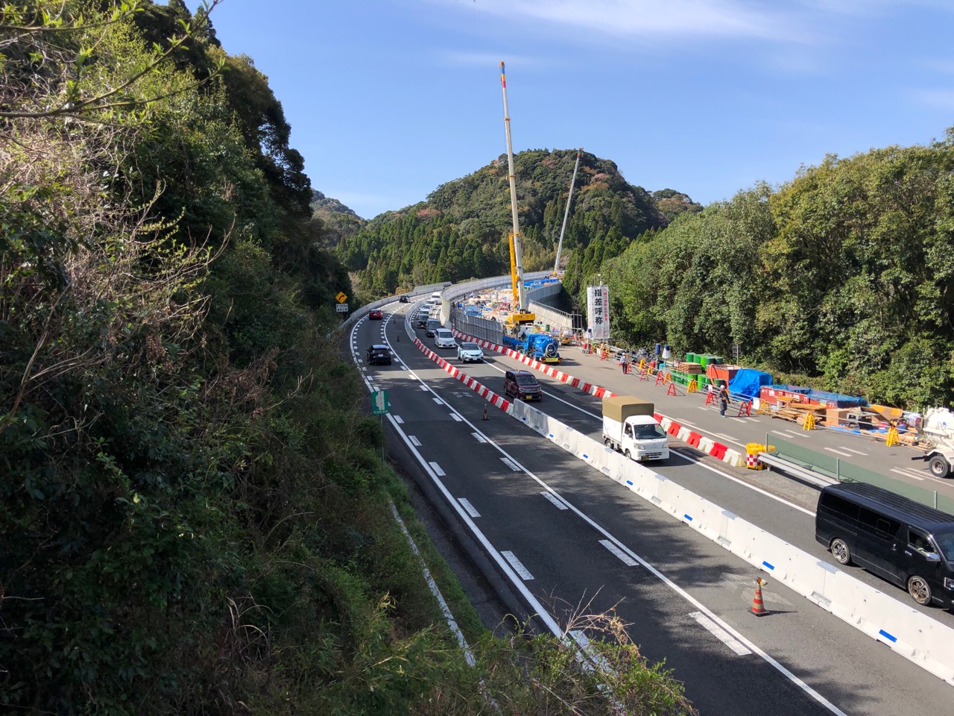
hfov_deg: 63.4
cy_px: 358
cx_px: 477
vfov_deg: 49.7
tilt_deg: -3.4
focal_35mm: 28
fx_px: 772
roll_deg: +1.8
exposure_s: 1/2825
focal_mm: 3.99
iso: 25
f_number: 1.8
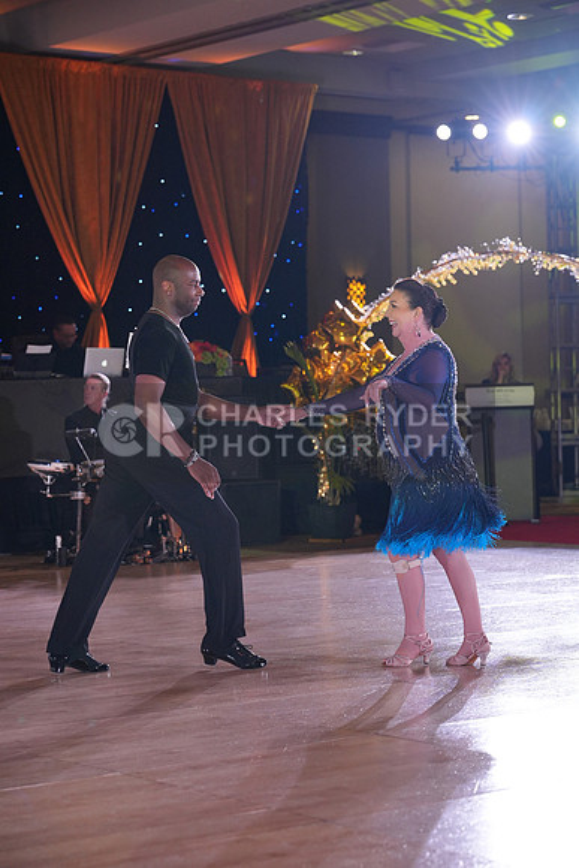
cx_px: 290
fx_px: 2049
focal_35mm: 85
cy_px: 434
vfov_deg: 23.9
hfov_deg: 16.1
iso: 1250
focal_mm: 85
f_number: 4
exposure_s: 1/400
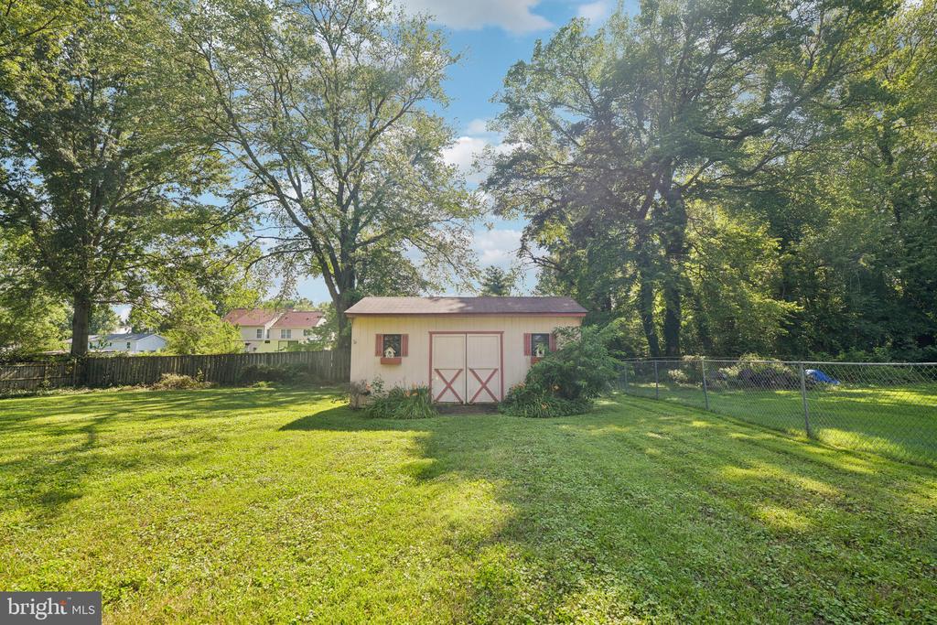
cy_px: 312
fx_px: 416
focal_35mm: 16
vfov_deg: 73.8
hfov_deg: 96.7
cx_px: 468
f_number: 8
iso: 100
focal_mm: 16
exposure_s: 1/125
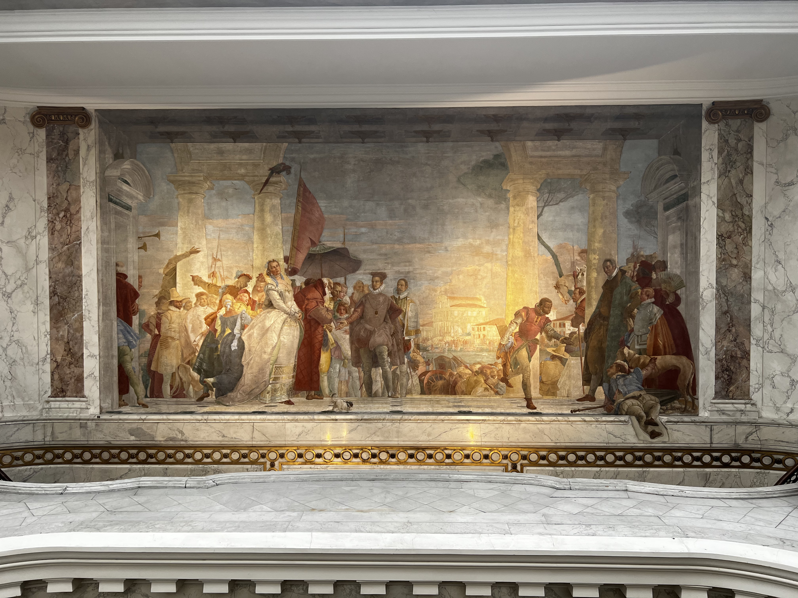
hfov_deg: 67.3
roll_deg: +0.1
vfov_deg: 53.1
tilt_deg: -0.9
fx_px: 599
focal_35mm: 26
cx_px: 399
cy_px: 299
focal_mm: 5.7
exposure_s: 1/121
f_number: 1.5
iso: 100
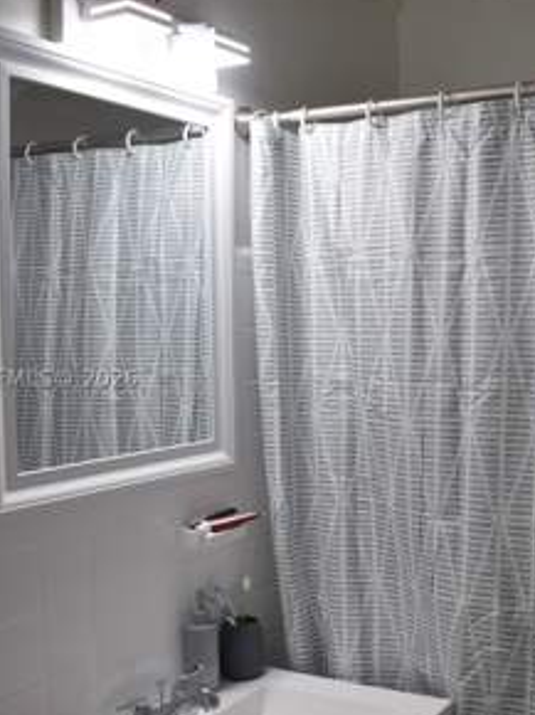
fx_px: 887
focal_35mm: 43
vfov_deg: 43.9
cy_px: 376
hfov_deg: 32.8
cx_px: 412
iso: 400
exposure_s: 1/100
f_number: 5
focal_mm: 18
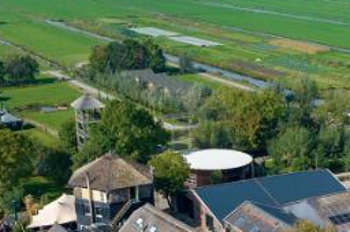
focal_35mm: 78
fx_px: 757
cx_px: 286
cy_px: 300
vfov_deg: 16.5
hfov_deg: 25.5
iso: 100
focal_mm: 12.29
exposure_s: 1/160
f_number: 2.8
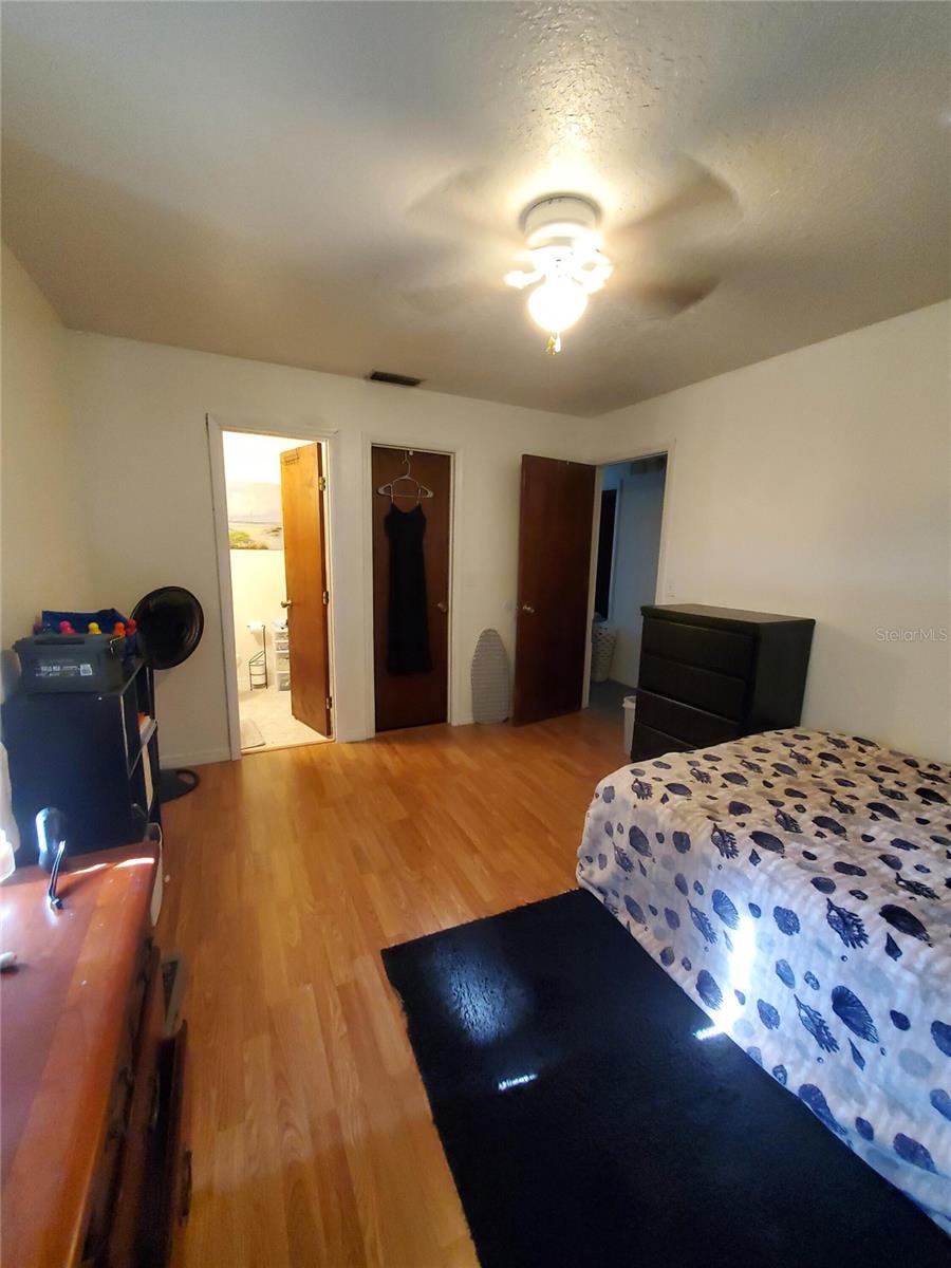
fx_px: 476
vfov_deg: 106.2
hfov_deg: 89.9
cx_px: 476
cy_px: 634
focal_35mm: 13
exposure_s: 1/30
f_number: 2.2
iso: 640
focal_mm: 1.8
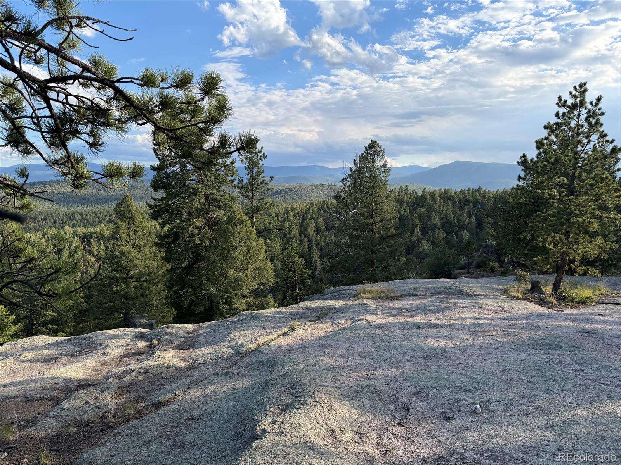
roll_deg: -0.9
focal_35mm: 24
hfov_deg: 71.6
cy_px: 232
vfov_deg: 56.8
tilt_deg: -6.4
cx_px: 310
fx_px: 431
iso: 80
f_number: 1.78
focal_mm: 6.76
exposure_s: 1/1949
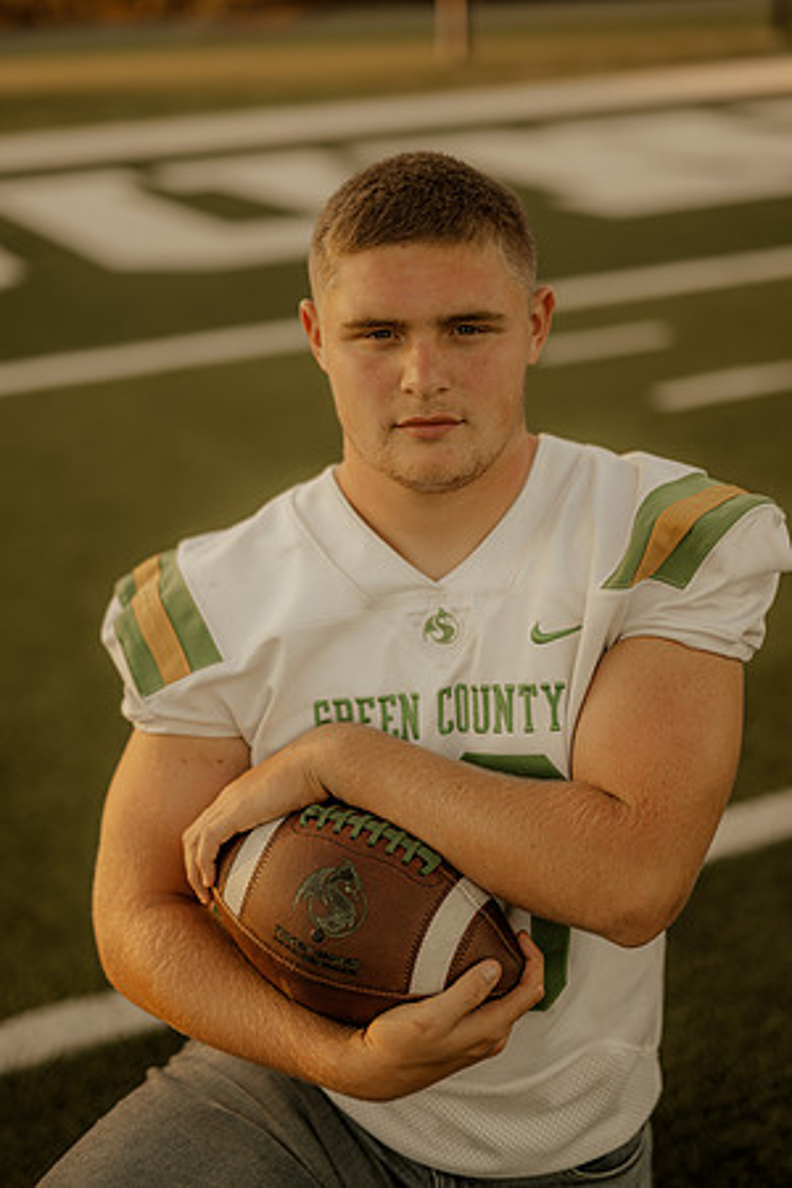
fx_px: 1650
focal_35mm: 50
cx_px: 396
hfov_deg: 27.0
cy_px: 594
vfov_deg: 39.6
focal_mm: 50
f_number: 1.4
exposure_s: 1/400
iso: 64
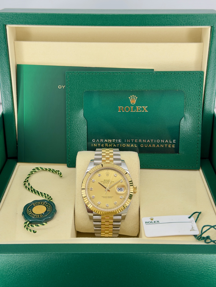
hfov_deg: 30.3
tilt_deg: -29.6
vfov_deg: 39.7
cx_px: 108
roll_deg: +0.2
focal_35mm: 48
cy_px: 144
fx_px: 399
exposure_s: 1/157
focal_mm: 6.76
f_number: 1.78
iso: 50
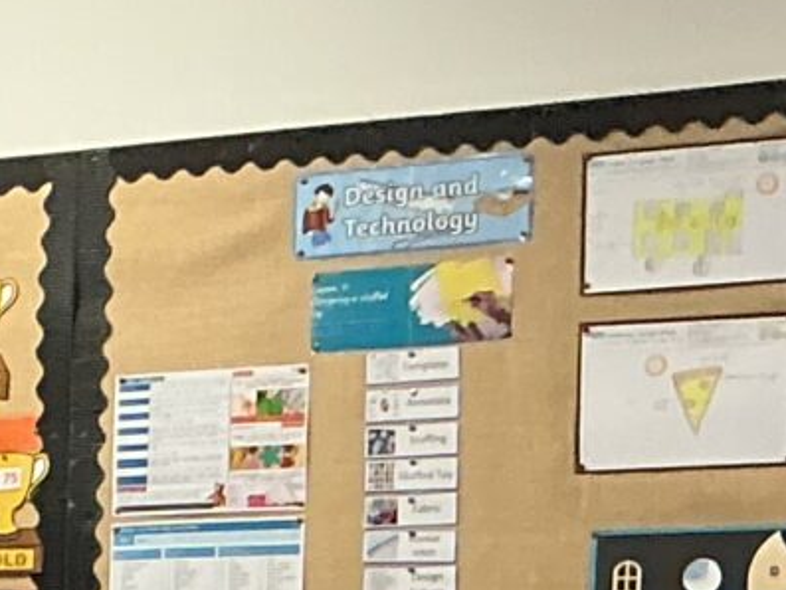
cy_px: 895
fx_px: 4247
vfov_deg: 7.8
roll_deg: -0.9
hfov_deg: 9.4
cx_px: -1113
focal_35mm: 187
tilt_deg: -2.9
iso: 80
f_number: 1.8
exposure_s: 1/50
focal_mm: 3
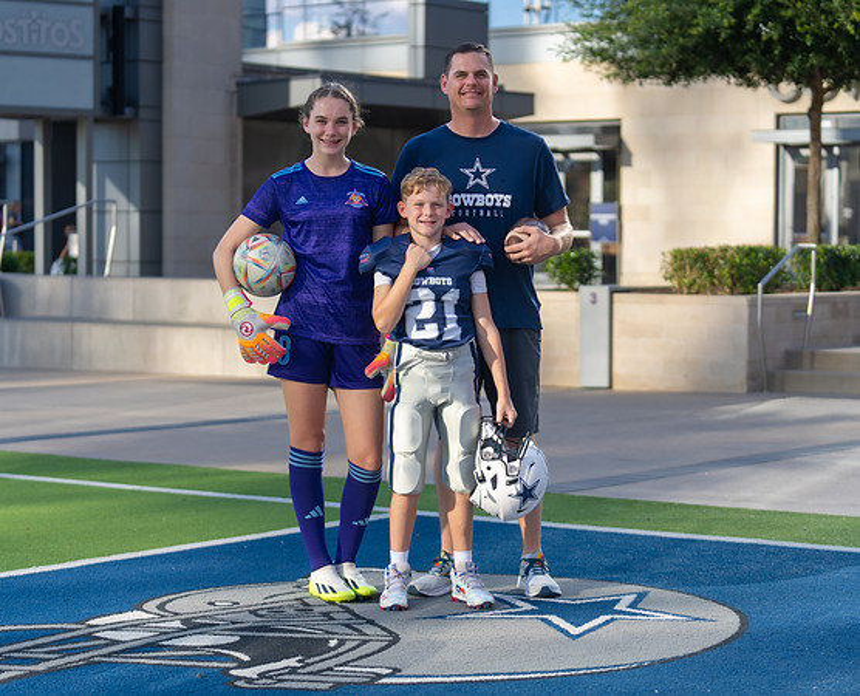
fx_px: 2095
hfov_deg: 23.2
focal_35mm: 82
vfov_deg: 18.9
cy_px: 349
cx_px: 422
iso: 100
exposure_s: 1/640
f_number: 2.8
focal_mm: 70
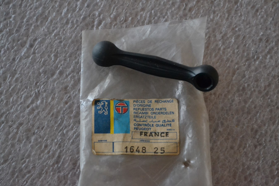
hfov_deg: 24.6
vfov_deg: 16.6
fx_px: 639
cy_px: 93
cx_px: 140
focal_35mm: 82
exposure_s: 1/20
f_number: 5.6
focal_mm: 55
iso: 3200
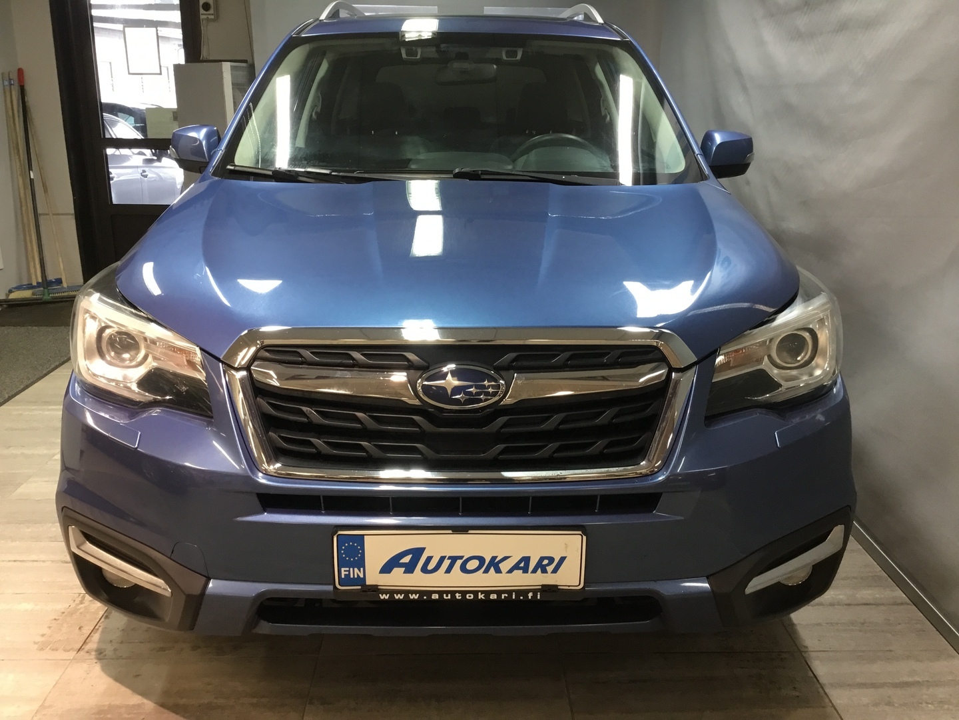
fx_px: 859
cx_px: 480
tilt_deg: -16.8
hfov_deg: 58.4
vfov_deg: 45.4
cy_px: 360
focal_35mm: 31
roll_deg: +0.5
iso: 100
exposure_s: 1/33
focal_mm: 3.3
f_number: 2.4
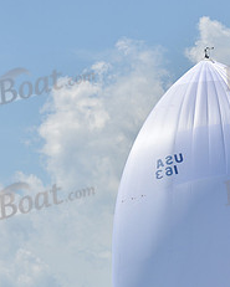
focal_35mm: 318
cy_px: 256
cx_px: 160
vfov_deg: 6.1
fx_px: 2704
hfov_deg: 4.9
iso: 320
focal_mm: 135
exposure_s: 1/1250
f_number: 10
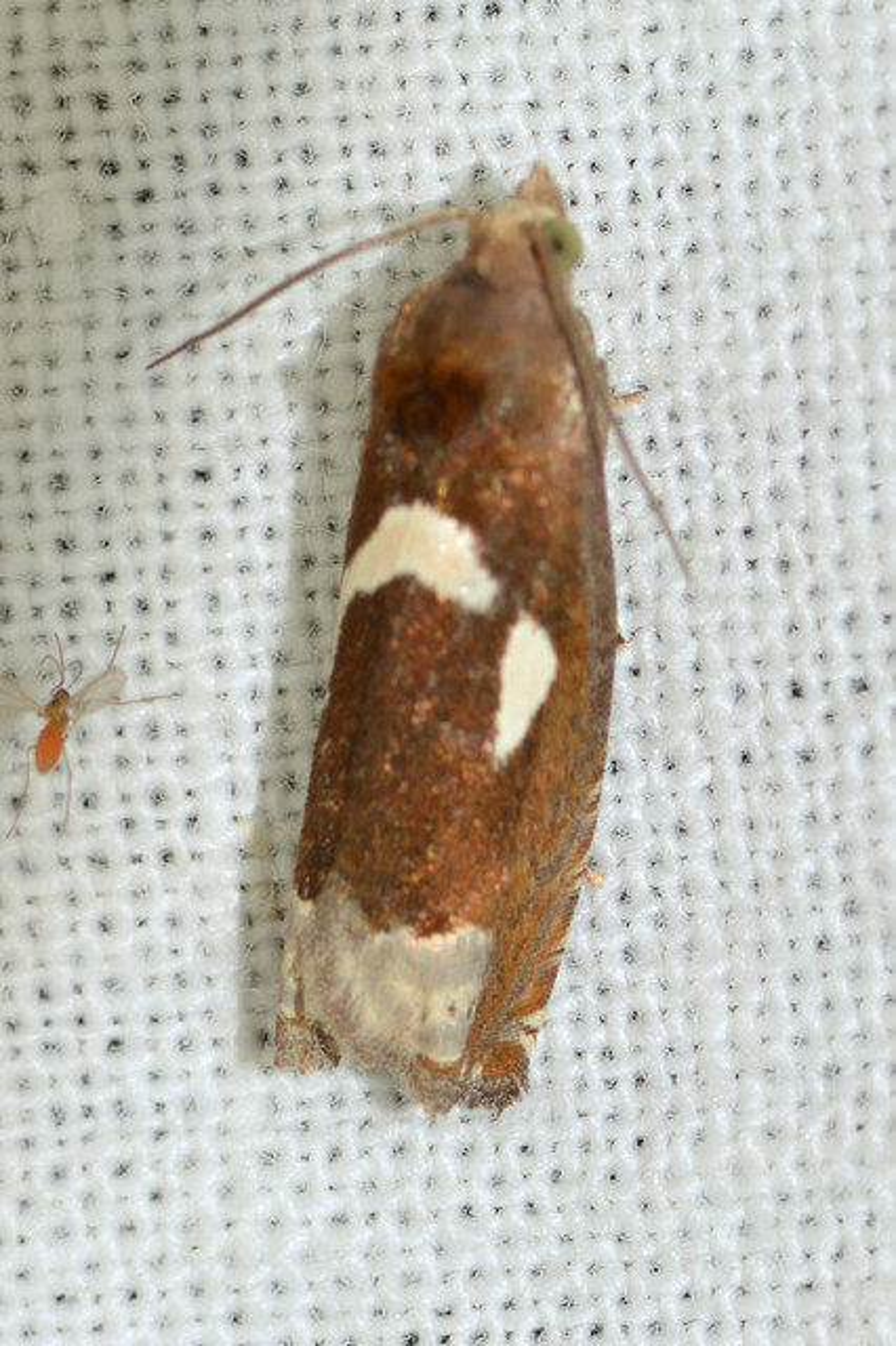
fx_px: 5606
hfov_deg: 9.1
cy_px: 673
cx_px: 448
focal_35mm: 150
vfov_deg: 13.7
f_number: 18
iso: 100
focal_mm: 100
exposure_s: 1/200
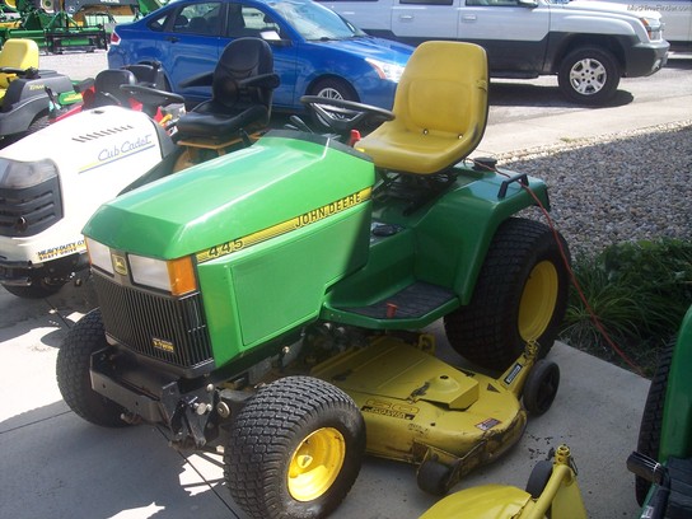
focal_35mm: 39
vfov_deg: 36.8
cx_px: 346
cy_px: 260
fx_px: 780
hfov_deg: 47.9
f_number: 3.4
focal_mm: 8
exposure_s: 1/500
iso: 100
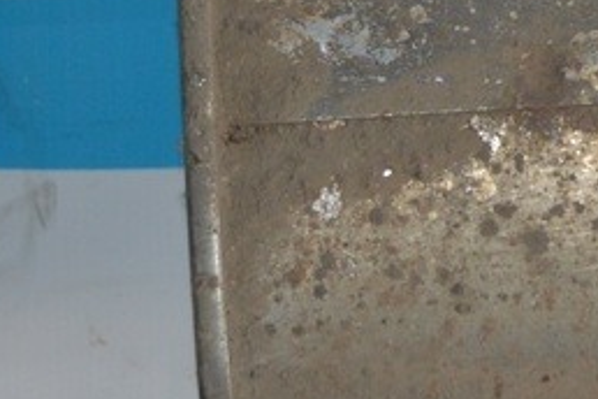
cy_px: 48
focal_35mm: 214
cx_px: 716
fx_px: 3554
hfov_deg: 9.5
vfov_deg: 6.4
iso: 640
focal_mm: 36
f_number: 4.8
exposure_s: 1/60
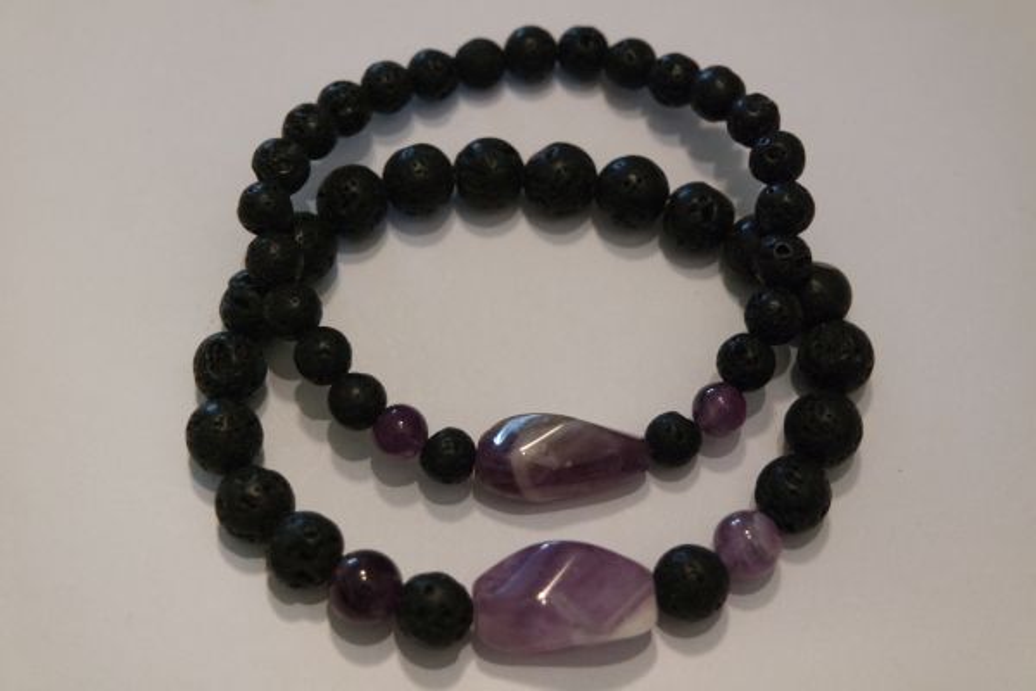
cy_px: 346
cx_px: 518
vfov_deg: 20.6
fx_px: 1899
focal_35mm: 66
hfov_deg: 30.5
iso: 3200
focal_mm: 43
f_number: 5.6
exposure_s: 1/60
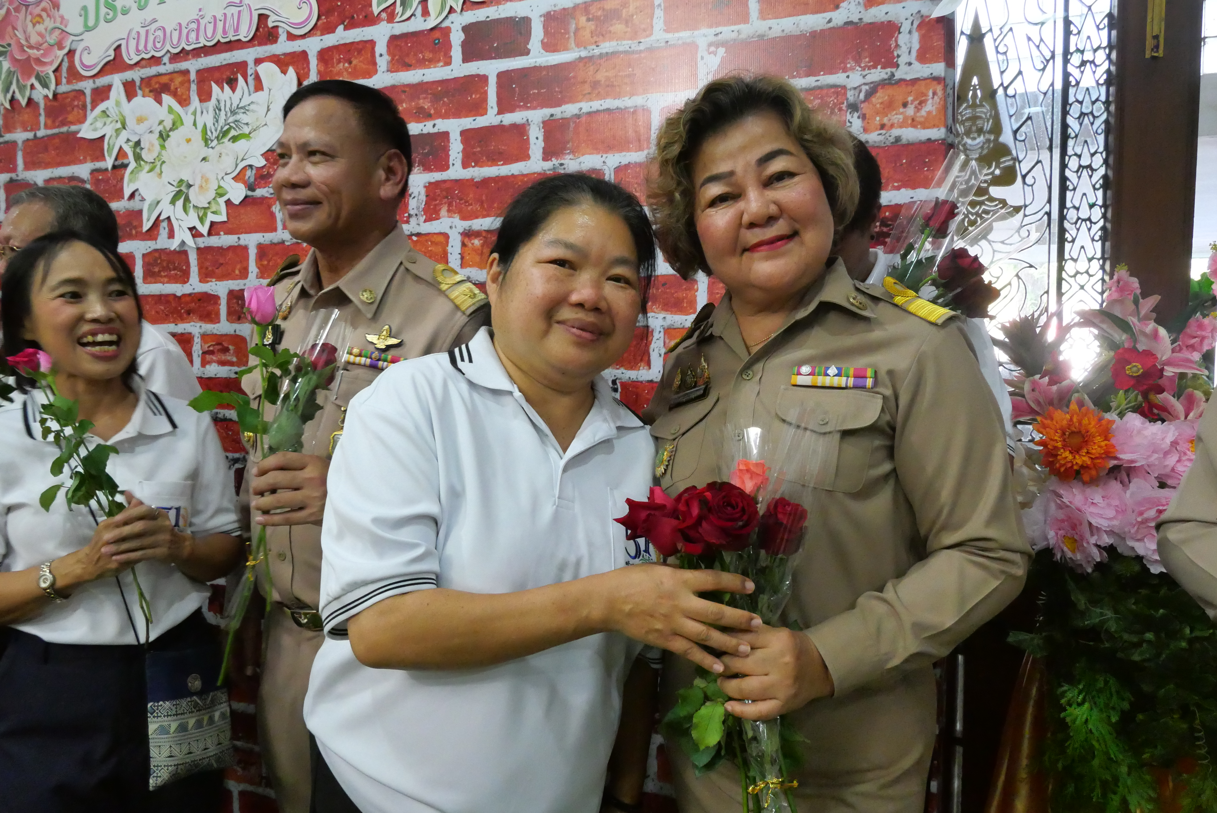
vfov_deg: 53.2
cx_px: 608
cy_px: 406
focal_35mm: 24
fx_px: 812
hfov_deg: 73.7
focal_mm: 12
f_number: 5.6
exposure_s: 1/50
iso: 5000
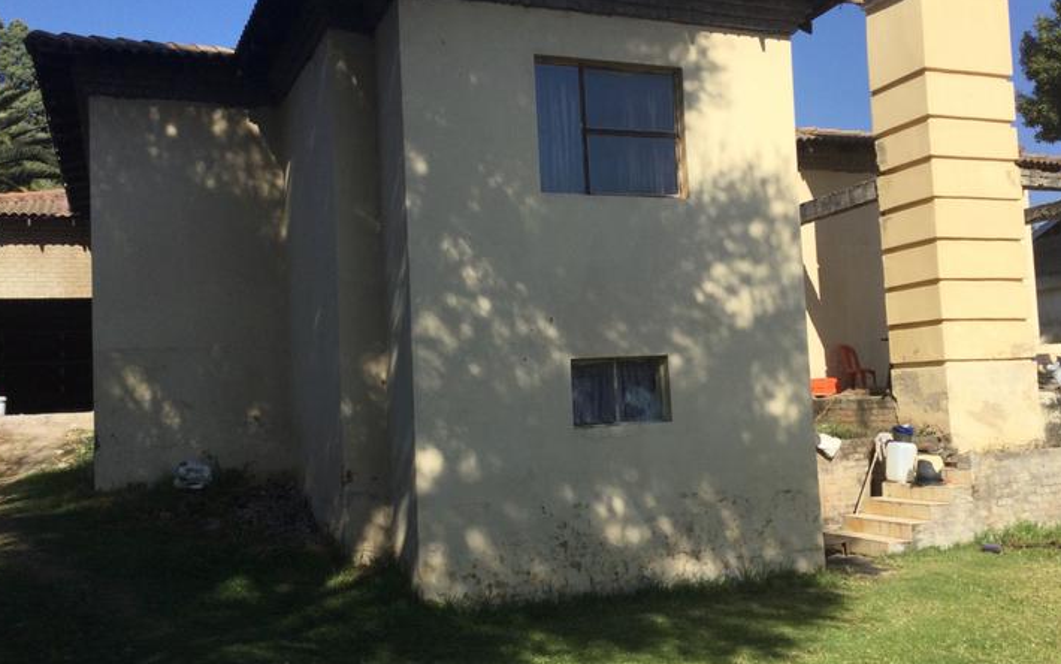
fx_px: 1070
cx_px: 578
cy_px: 323
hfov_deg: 52.7
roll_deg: +1.5
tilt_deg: +3.2
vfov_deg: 34.4
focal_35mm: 37
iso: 25
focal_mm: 3.3
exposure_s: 1/1217
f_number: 2.4
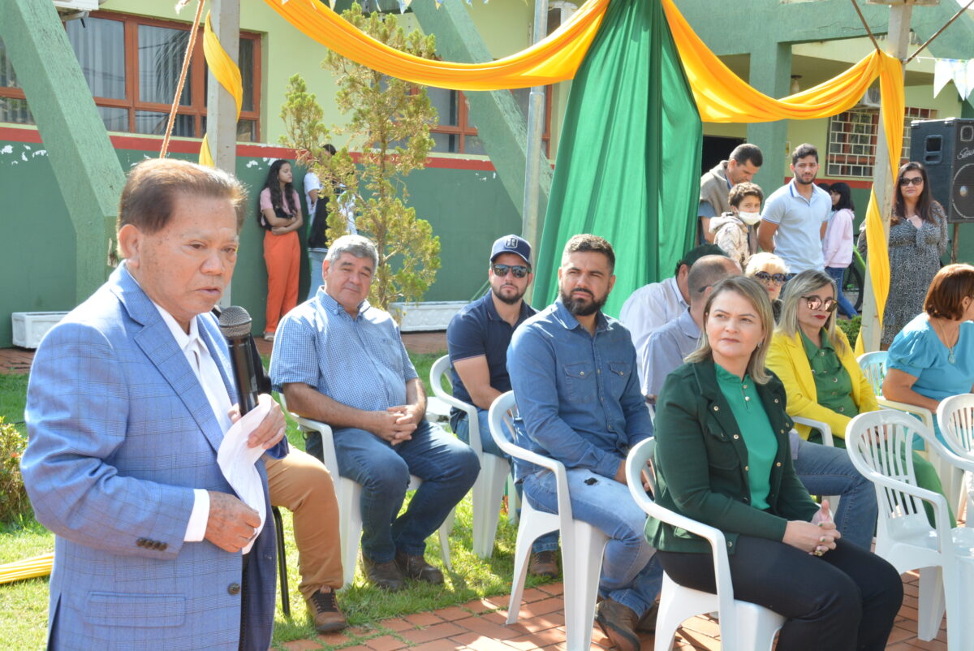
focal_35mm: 48
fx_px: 1300
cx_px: 487
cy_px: 326
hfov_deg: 41.1
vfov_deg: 28.1
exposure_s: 1/125
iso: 720
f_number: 13
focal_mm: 32
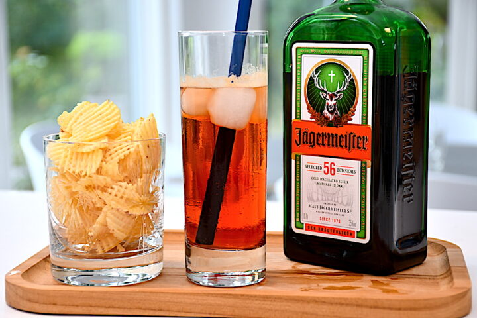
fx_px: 1192
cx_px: 238
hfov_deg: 22.6
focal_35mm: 90
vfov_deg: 15.2
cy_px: 159
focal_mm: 60
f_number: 5
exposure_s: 1/60
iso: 450
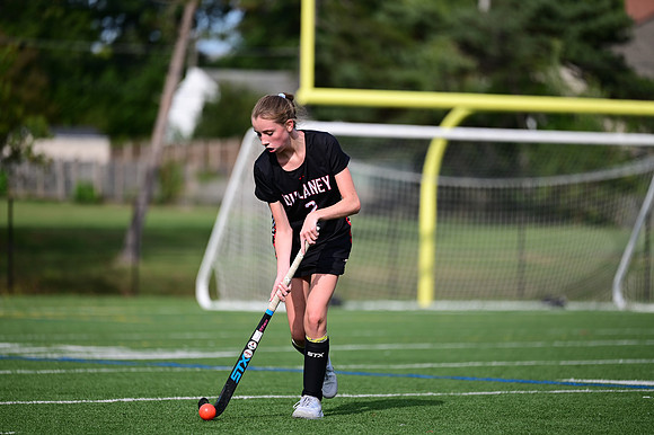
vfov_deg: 6.9
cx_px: 327
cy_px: 218
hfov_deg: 10.3
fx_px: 3631
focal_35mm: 200
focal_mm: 200
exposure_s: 1/1250
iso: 100
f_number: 2.8
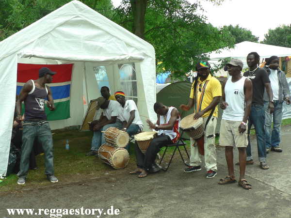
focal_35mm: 47
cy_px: 109
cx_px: 146
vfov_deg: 30.9
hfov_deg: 40.4
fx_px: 395
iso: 64
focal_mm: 8.1
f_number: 4
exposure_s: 1/160
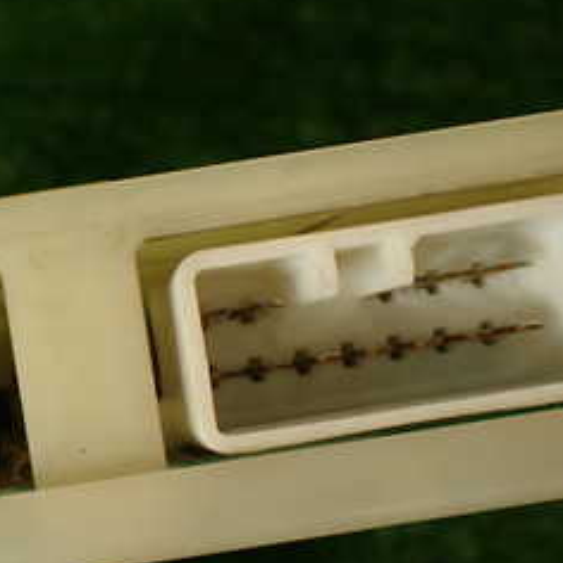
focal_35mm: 72
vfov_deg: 23.9
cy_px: 386
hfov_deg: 22.6
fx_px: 1325
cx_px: -57
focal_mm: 5.79
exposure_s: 1/60
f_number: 2.4
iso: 125
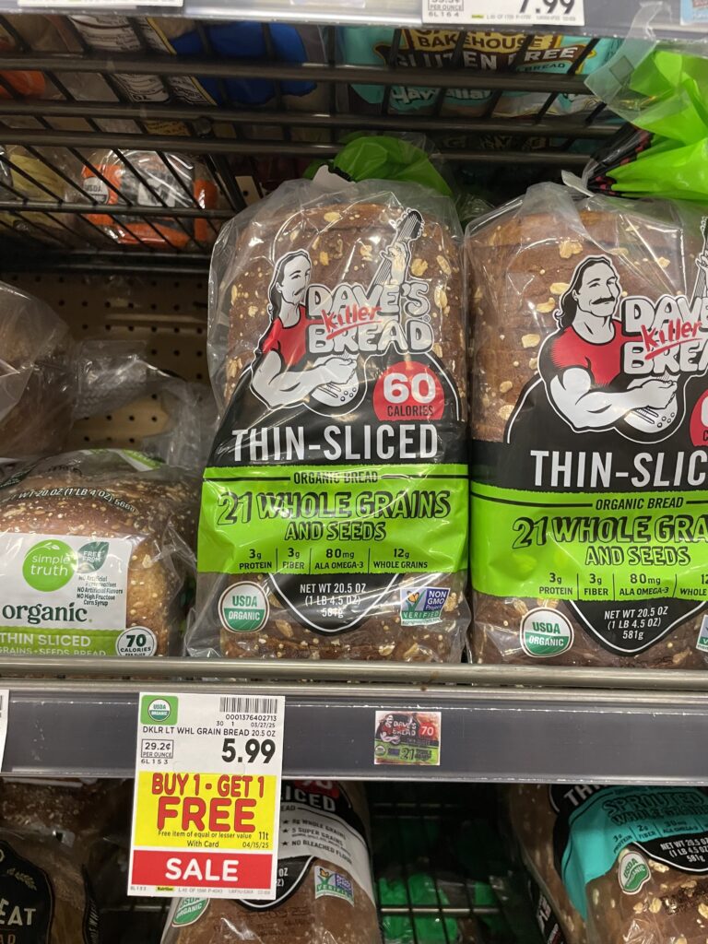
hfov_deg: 53.1
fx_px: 709
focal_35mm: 26
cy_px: 472
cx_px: 354
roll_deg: -1.7
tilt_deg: -6.0
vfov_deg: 67.3
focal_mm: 4.2
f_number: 1.6
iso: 250
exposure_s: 1/60
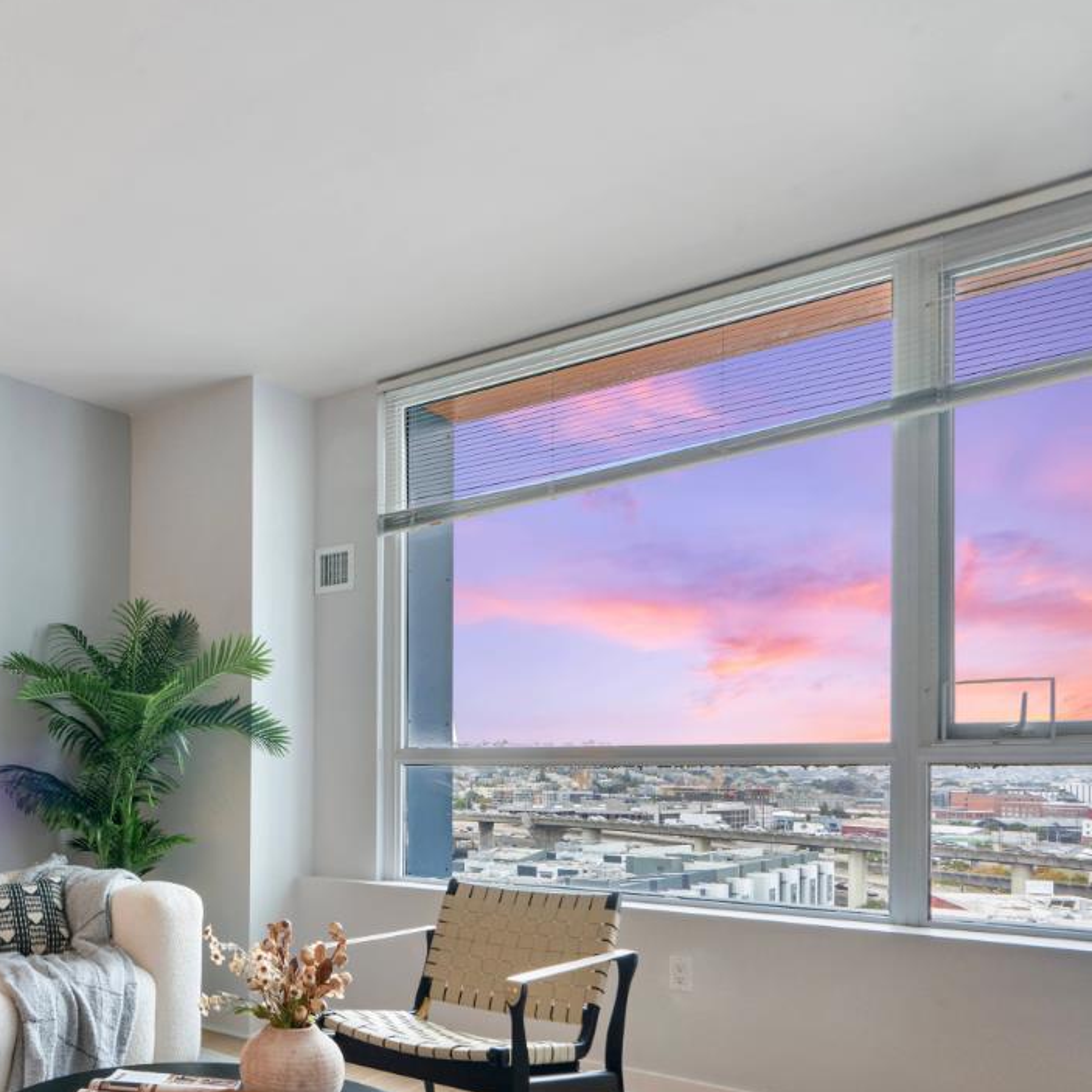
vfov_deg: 54.1
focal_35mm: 29
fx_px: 1035
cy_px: 755
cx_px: 107
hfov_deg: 49.5
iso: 400
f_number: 14
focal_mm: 16
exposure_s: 1/2.5
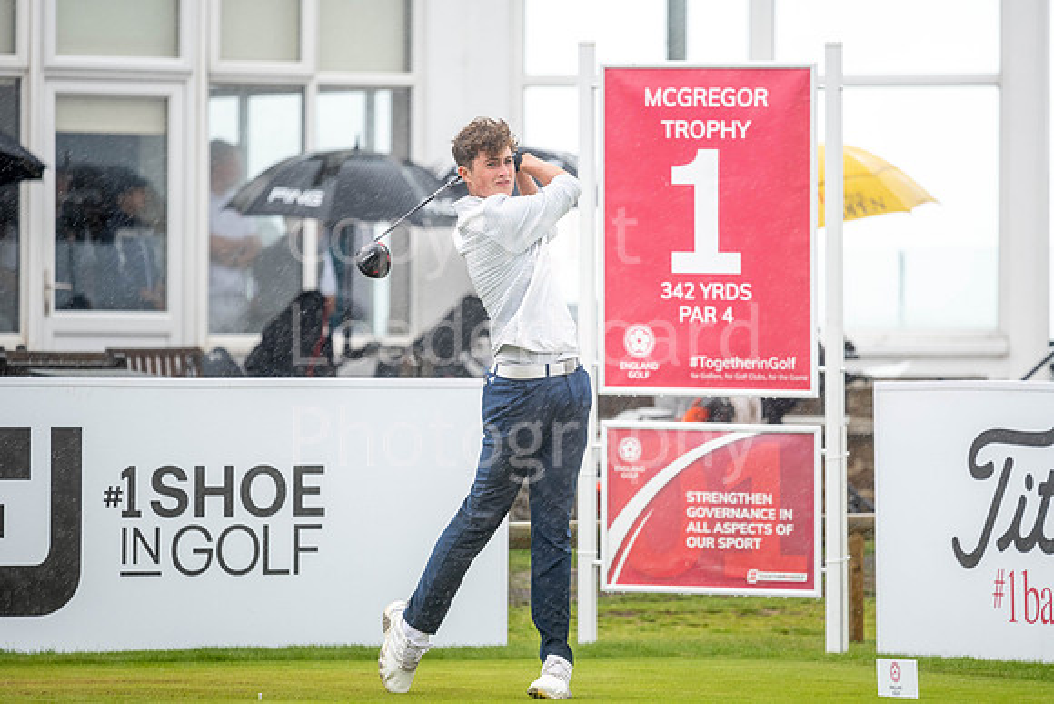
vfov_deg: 4.6
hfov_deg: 6.9
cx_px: 527
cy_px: 352
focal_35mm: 300
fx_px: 8785
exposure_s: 1/500
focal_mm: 300
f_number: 4
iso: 400
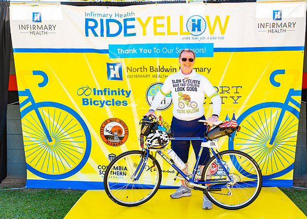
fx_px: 389
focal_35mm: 45
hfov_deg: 42.9
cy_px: 111
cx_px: 175
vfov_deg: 31.4
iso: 100
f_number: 2.8
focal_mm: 38
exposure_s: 1/200
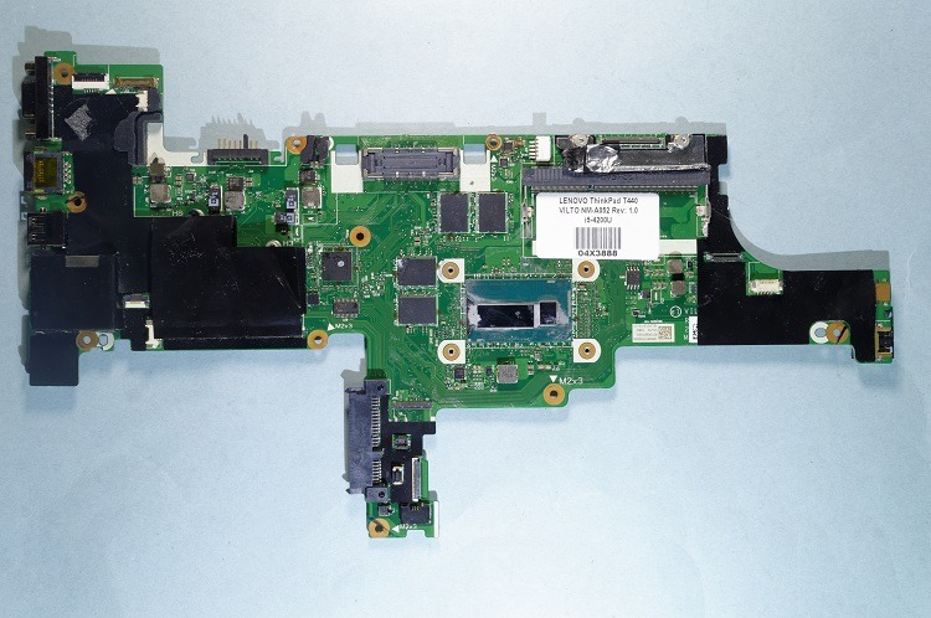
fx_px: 852
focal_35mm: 33
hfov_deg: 57.3
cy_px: 309
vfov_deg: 39.9
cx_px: 466
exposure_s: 1/5
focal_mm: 22
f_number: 8
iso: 100
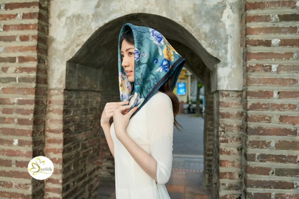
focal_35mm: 29
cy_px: 100
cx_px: 150
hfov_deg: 63.7
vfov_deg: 45.0
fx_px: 241
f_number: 4
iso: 320
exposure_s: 1/320
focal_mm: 29
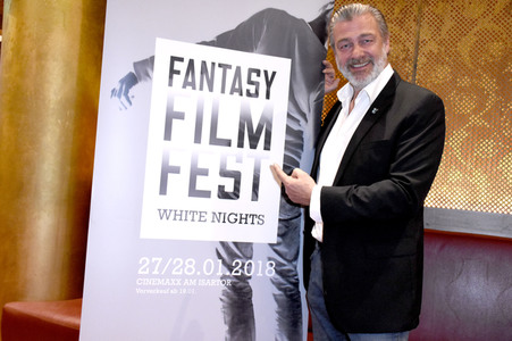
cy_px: 170
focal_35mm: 39
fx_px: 554
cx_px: 256
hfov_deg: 49.6
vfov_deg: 34.2
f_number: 6.3
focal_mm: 26
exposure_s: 1/60
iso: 4000
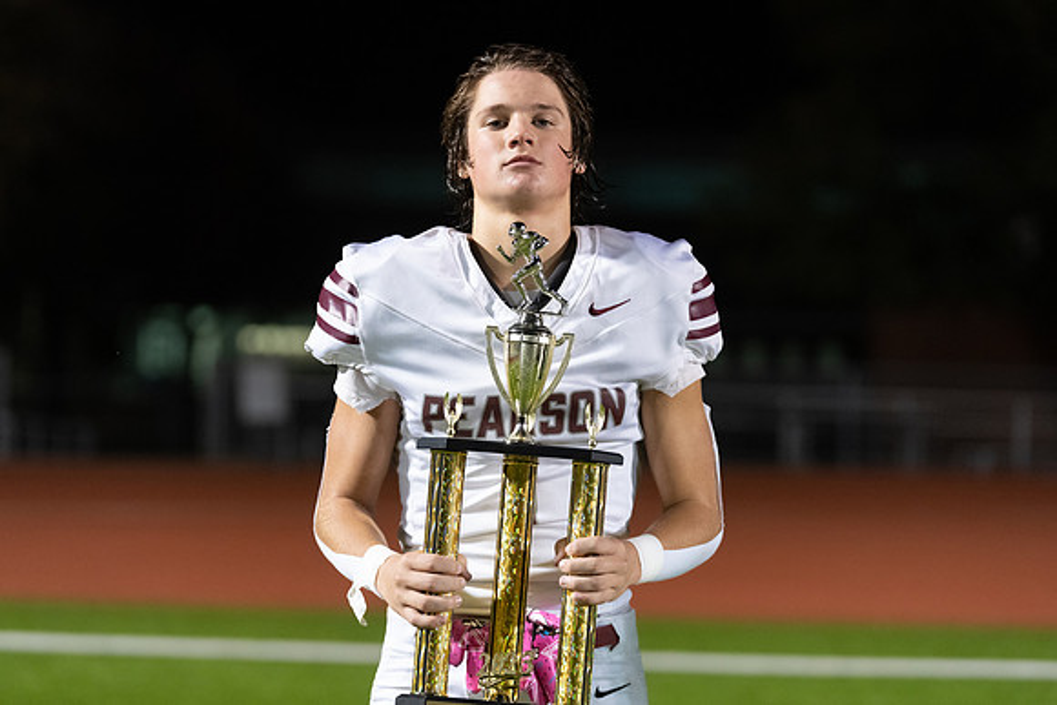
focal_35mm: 147
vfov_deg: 9.4
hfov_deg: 14.0
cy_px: 352
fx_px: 4303
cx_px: 528
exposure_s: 1/320
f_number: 3.5
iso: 4000
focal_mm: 134
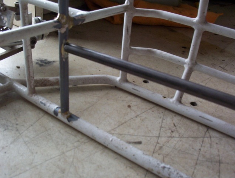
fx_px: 265
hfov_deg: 47.8
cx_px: 118
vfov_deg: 37.0
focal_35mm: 39
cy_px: 89
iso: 100
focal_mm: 6
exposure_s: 1/49.5
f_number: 4.5
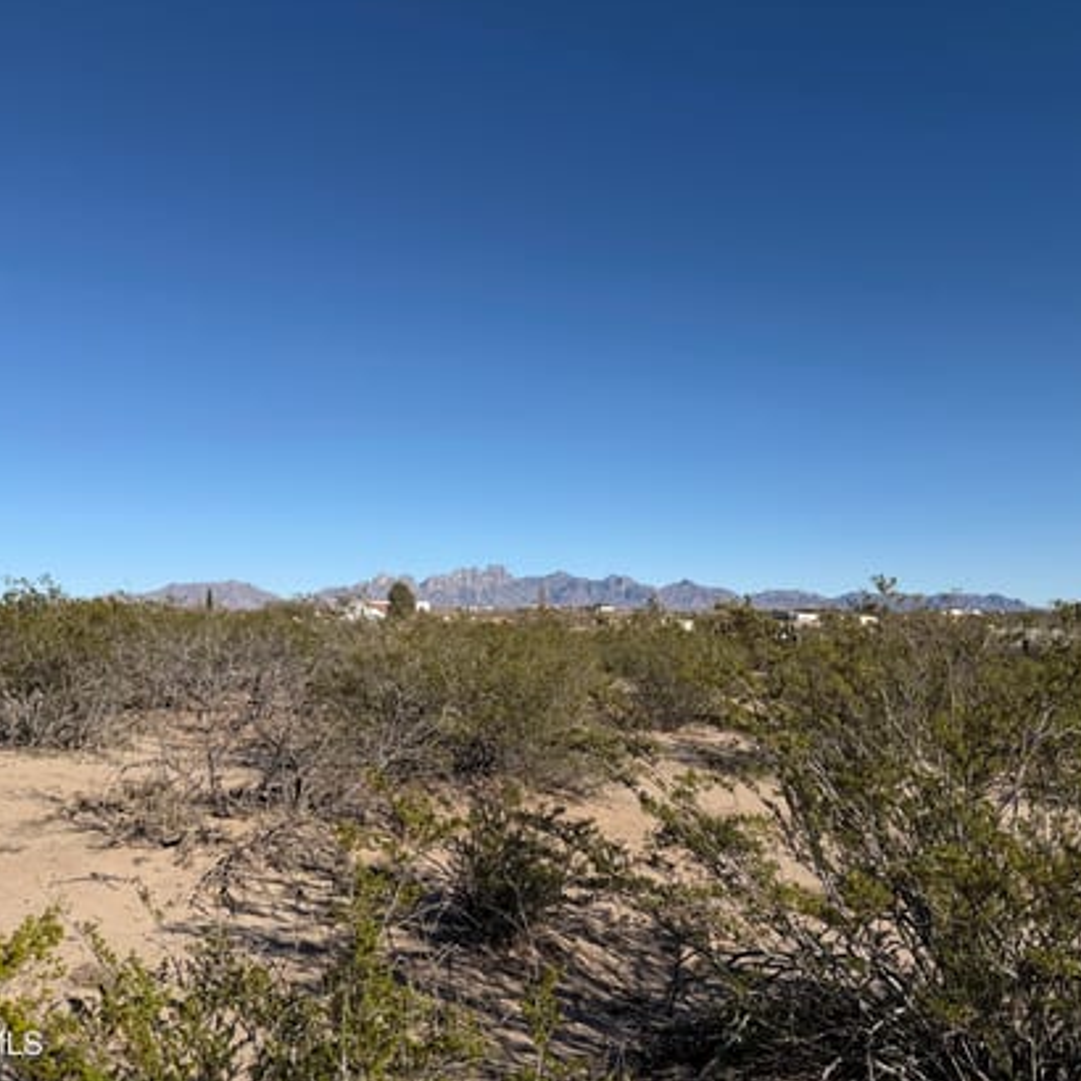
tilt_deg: +4.6
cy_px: 540
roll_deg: +0.6
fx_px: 1025
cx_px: 546
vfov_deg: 55.6
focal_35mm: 29
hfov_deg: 55.6
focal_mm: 6.76
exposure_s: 1/6173
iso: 80
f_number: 1.78
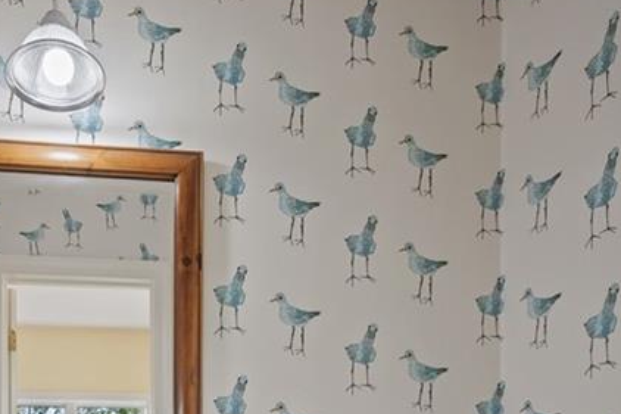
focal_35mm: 34
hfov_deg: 53.3
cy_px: 487
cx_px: 155
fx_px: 586
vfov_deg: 32.6
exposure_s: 1/5
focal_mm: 14
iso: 400
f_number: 8
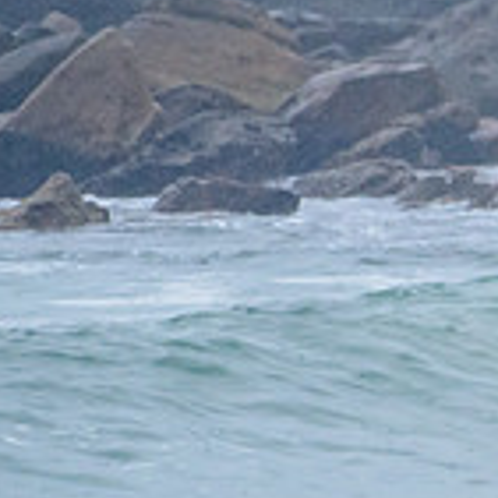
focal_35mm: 2149
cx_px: 1077
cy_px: 273
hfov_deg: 0.8
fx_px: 34978
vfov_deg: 0.8
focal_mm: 500
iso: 1400
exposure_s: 1/1250
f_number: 5.6
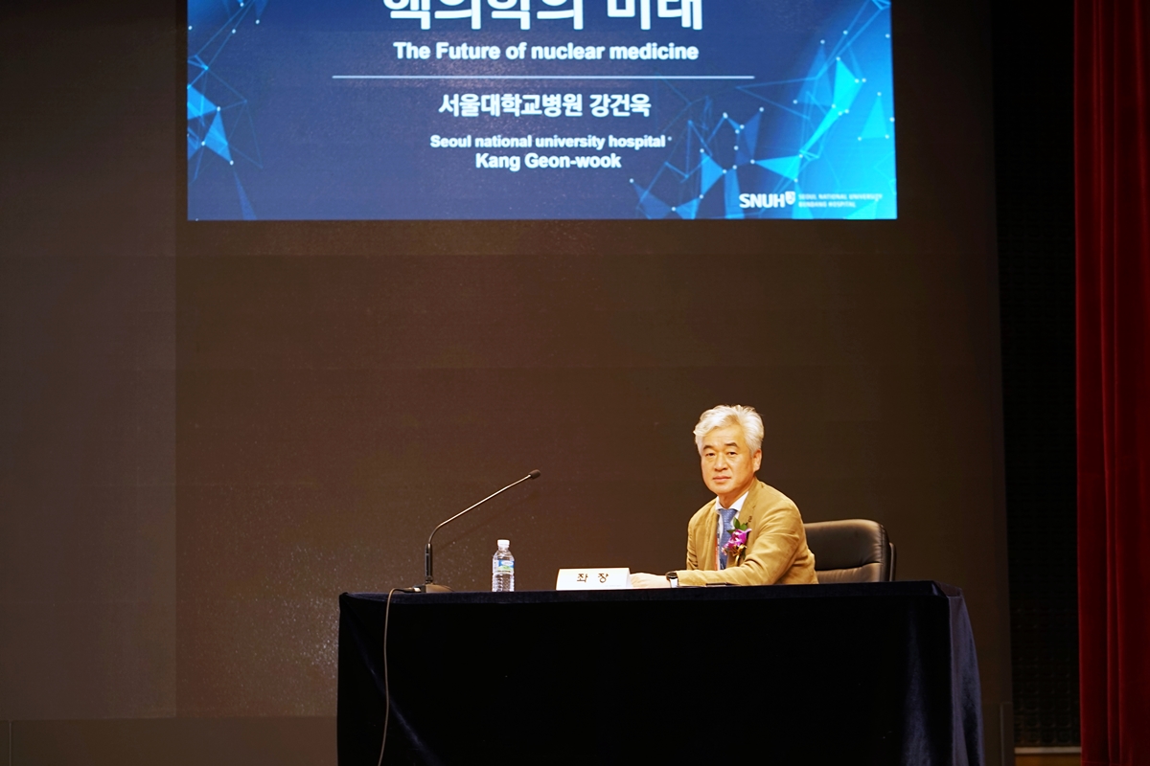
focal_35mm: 85
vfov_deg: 16.1
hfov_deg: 23.9
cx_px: 575
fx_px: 2715
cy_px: 383
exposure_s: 1/60
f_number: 3.2
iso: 200
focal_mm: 85
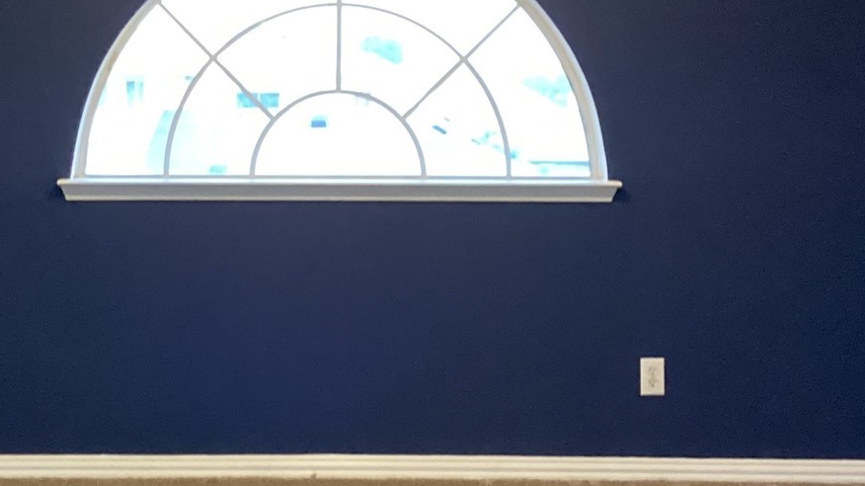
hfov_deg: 26.7
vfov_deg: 15.3
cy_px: 198
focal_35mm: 79
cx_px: 286
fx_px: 1811
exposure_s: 1/50
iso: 400
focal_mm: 3.3
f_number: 2.4
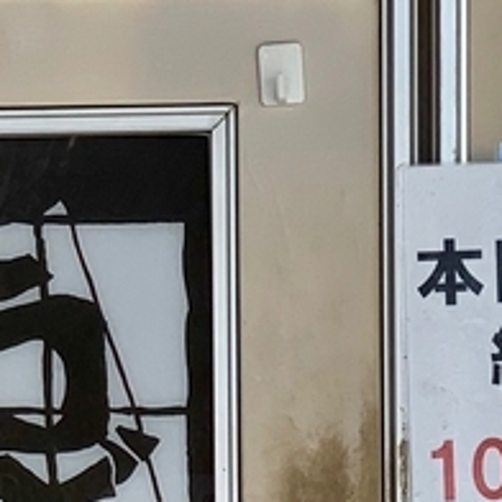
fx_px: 4627
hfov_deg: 6.2
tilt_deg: -7.9
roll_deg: +0.3
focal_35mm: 282
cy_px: 1053
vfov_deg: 6.0
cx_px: 164
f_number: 2.4
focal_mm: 6
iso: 25
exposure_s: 1/122
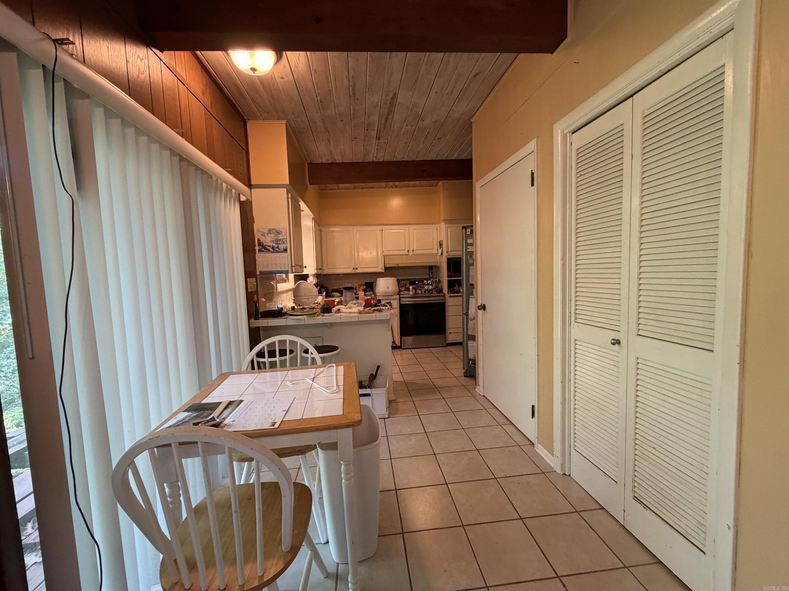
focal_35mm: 14
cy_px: 296
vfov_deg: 85.7
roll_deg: +2.2
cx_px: 394
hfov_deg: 102.1
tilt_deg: -3.7
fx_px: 319
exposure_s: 1/60
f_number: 2.2
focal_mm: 2.22
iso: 250
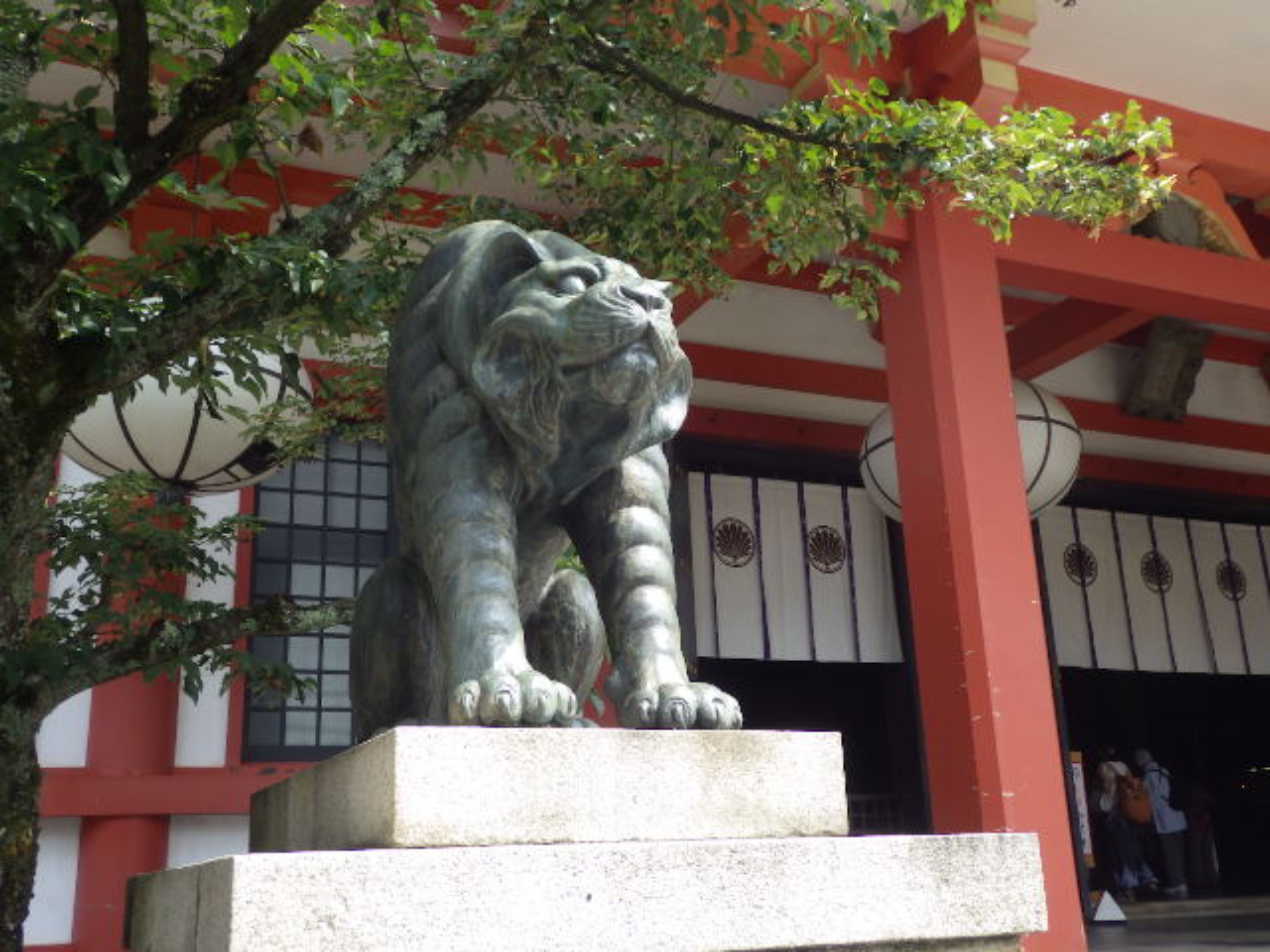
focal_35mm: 36
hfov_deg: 51.4
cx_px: 635
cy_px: 476
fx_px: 1321
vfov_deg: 39.7
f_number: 3.5
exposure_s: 1/250
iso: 125
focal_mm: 6.4
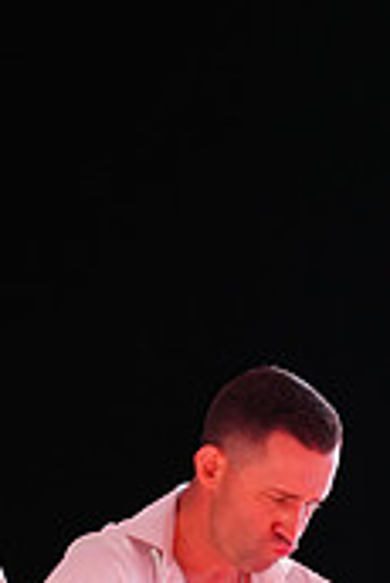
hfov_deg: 3.4
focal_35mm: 405
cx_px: 32
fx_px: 6568
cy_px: 925
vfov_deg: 5.0
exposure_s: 1/125
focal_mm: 120
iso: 1250
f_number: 2.8
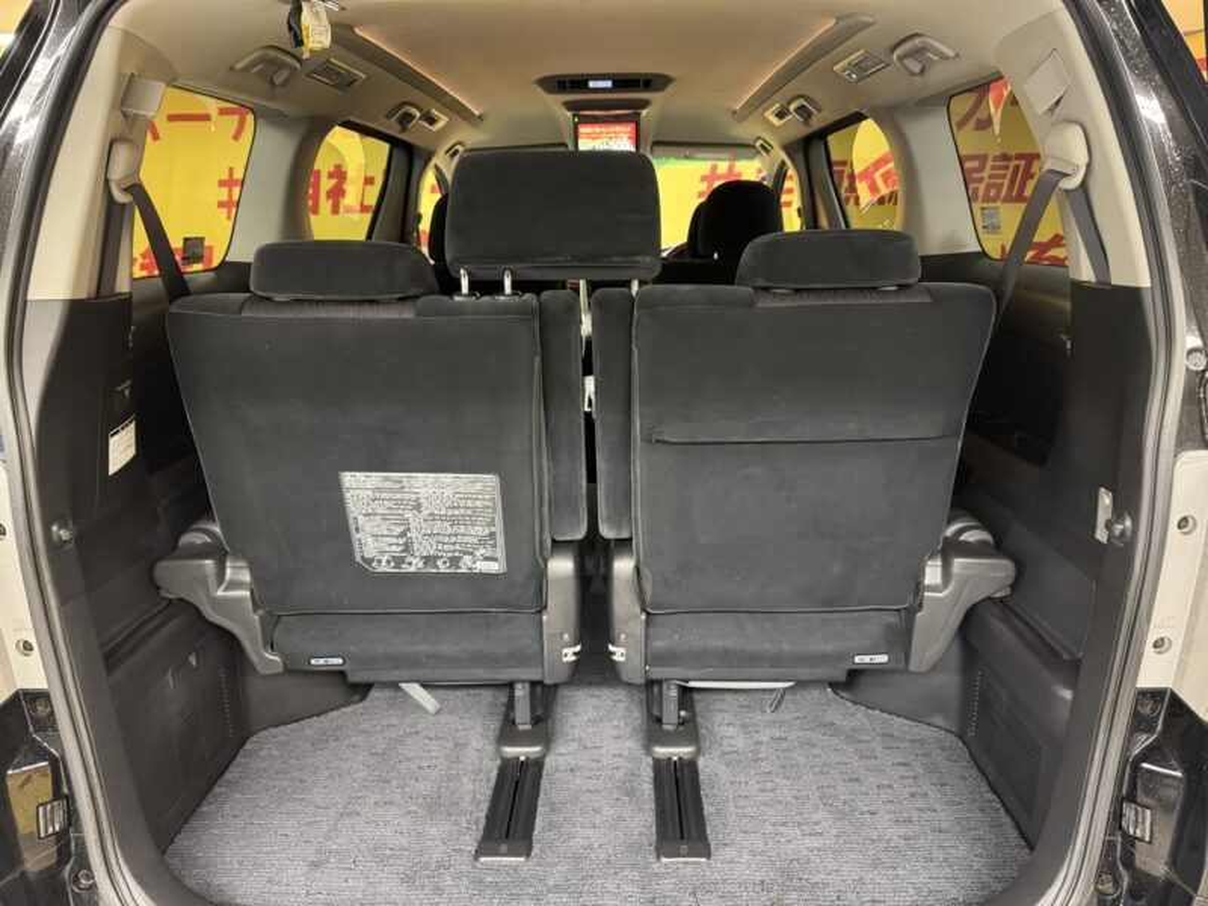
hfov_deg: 71.6
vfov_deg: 56.8
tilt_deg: -16.5
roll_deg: +1.2
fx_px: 838
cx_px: 604
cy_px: 453
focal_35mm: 24
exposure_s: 1/33
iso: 640
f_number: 1.78
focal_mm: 6.76
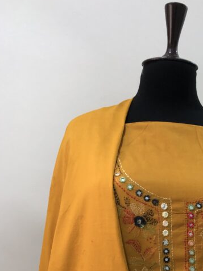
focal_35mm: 47
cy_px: 219
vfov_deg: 38.8
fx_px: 368
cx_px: 165
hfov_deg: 30.0
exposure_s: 1/9
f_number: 1.8
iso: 100
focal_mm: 4
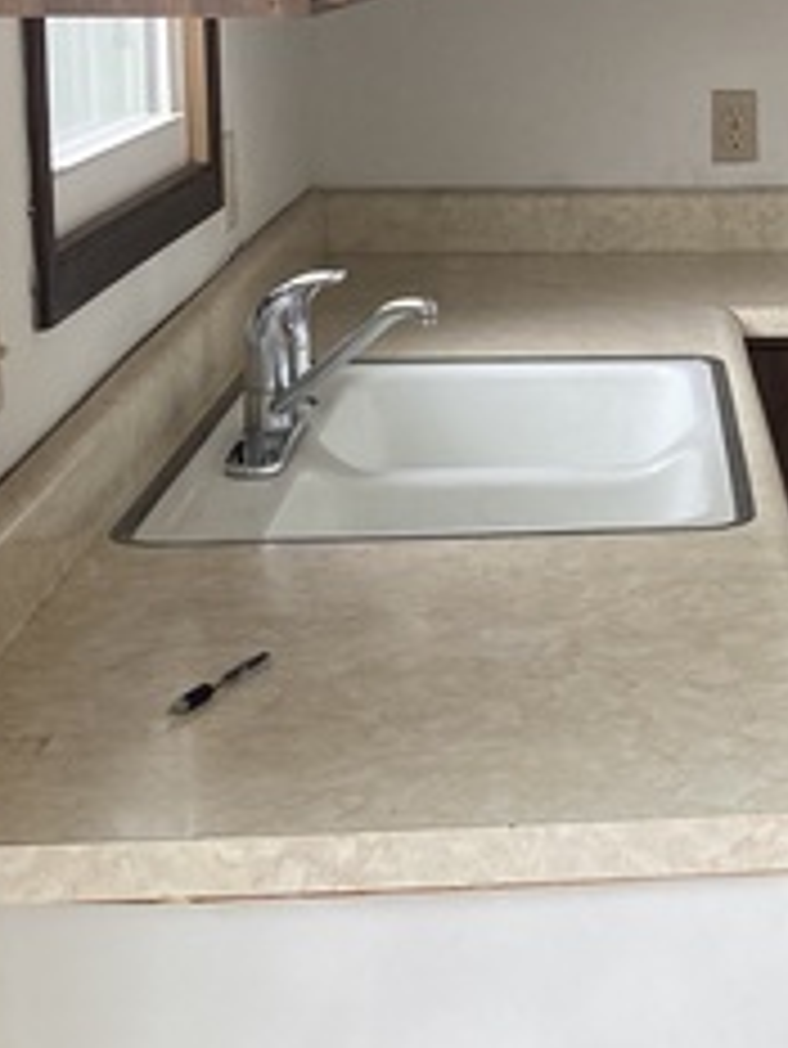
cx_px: 914
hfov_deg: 17.7
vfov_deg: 24.2
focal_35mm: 80
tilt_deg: -6.9
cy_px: 290
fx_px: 2426
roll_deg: -0.5
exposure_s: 1/66
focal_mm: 3.99
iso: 80
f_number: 1.8
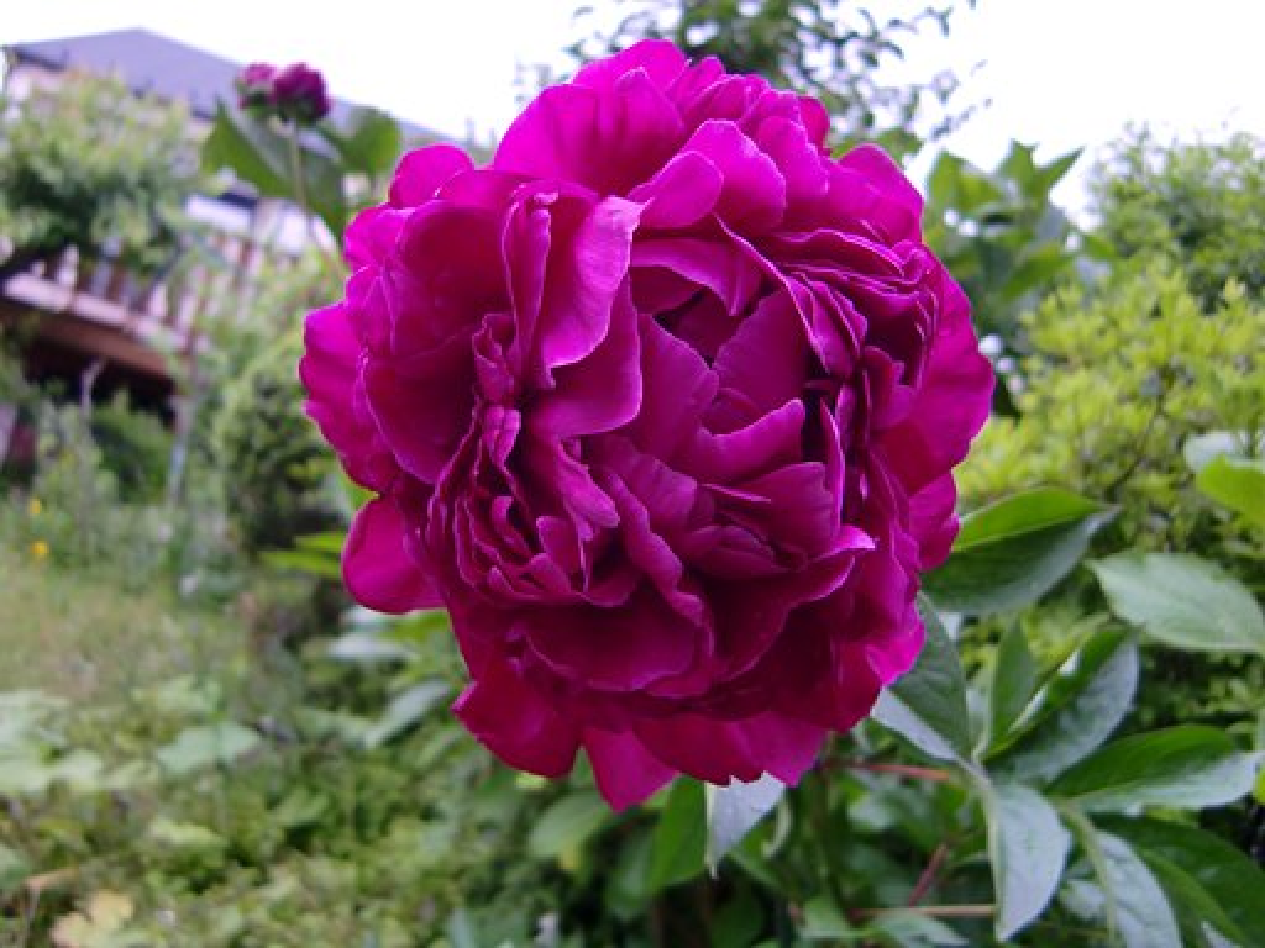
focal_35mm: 28
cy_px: 474
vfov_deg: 49.7
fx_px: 1023
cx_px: 632
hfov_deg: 63.4
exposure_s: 1/160
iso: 64
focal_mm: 4.9
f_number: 2.6
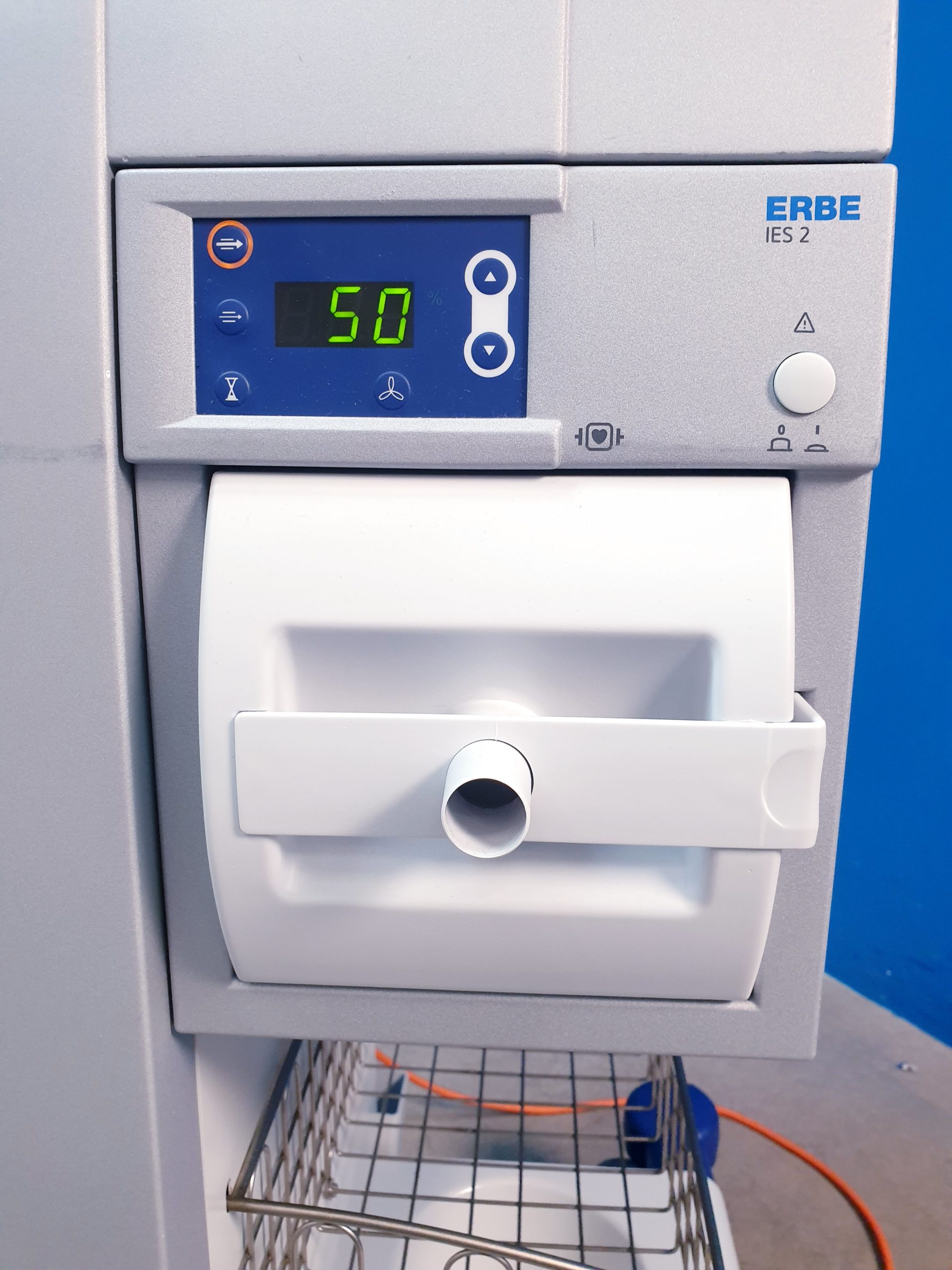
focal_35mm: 26
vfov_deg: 67.3
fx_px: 953
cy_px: 635
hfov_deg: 53.1
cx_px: 476
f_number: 2.4
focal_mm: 4.3
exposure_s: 1/50
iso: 160
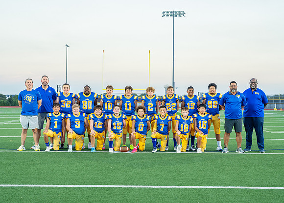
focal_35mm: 61
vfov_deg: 23.2
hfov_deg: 32.2
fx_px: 492
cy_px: 117
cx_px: 135
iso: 800
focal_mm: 50
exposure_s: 1/320
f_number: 2.8
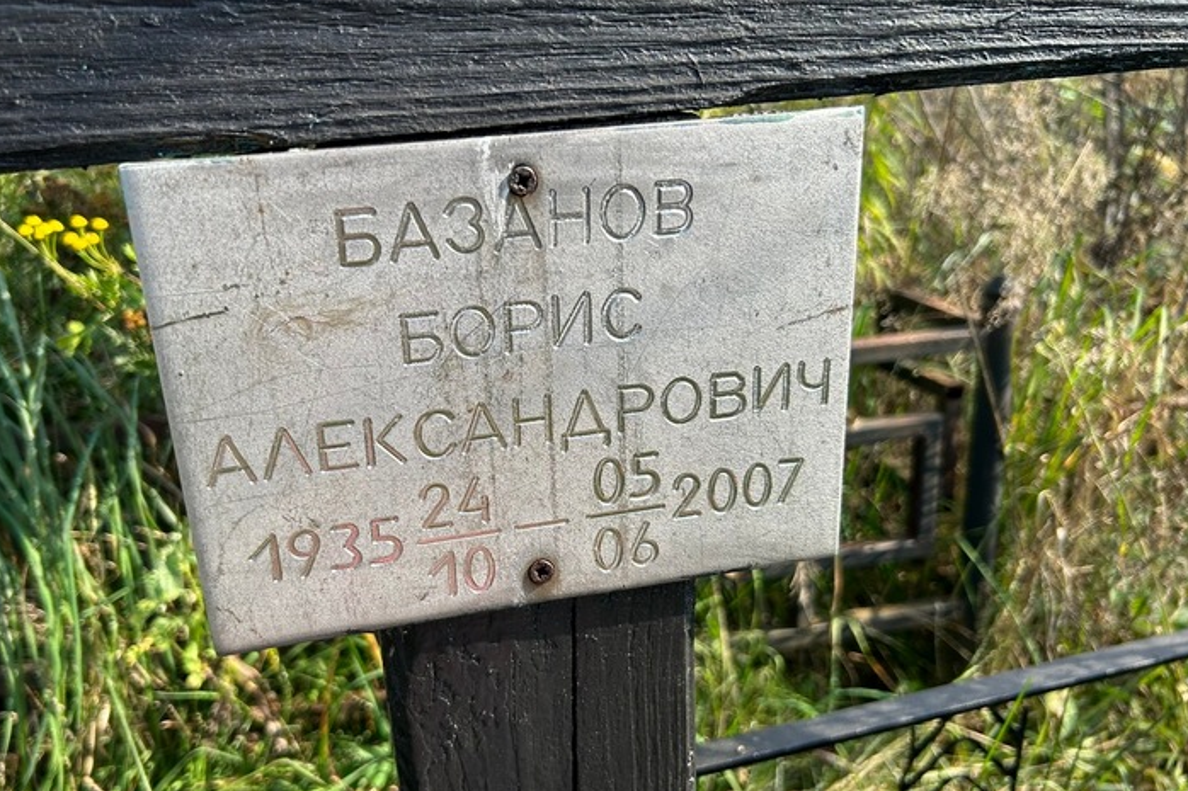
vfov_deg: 42.2
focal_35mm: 31
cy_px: 454
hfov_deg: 60.2
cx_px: 536
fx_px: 1023
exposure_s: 1/1209
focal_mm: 5.7
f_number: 1.5
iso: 50
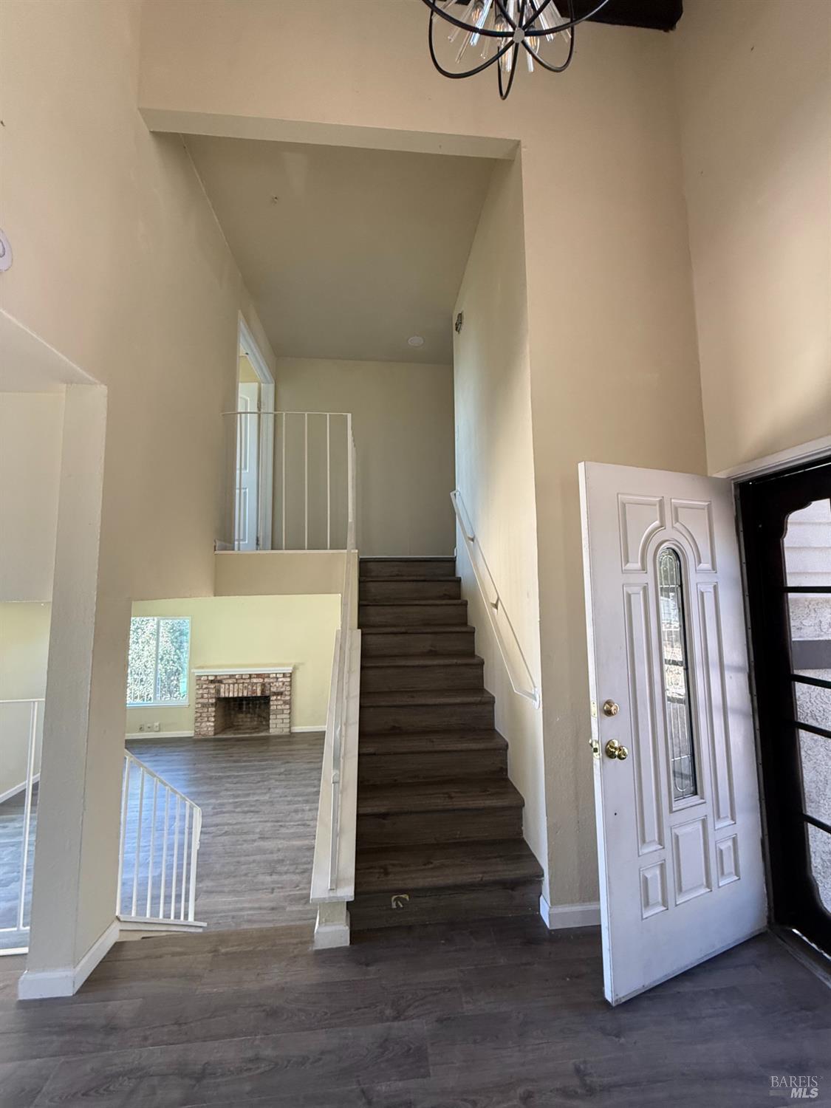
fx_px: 448
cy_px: 554
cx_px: 416
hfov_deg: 85.7
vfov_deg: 102.1
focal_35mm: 14
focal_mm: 2.22
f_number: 2.2
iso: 250
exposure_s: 1/99
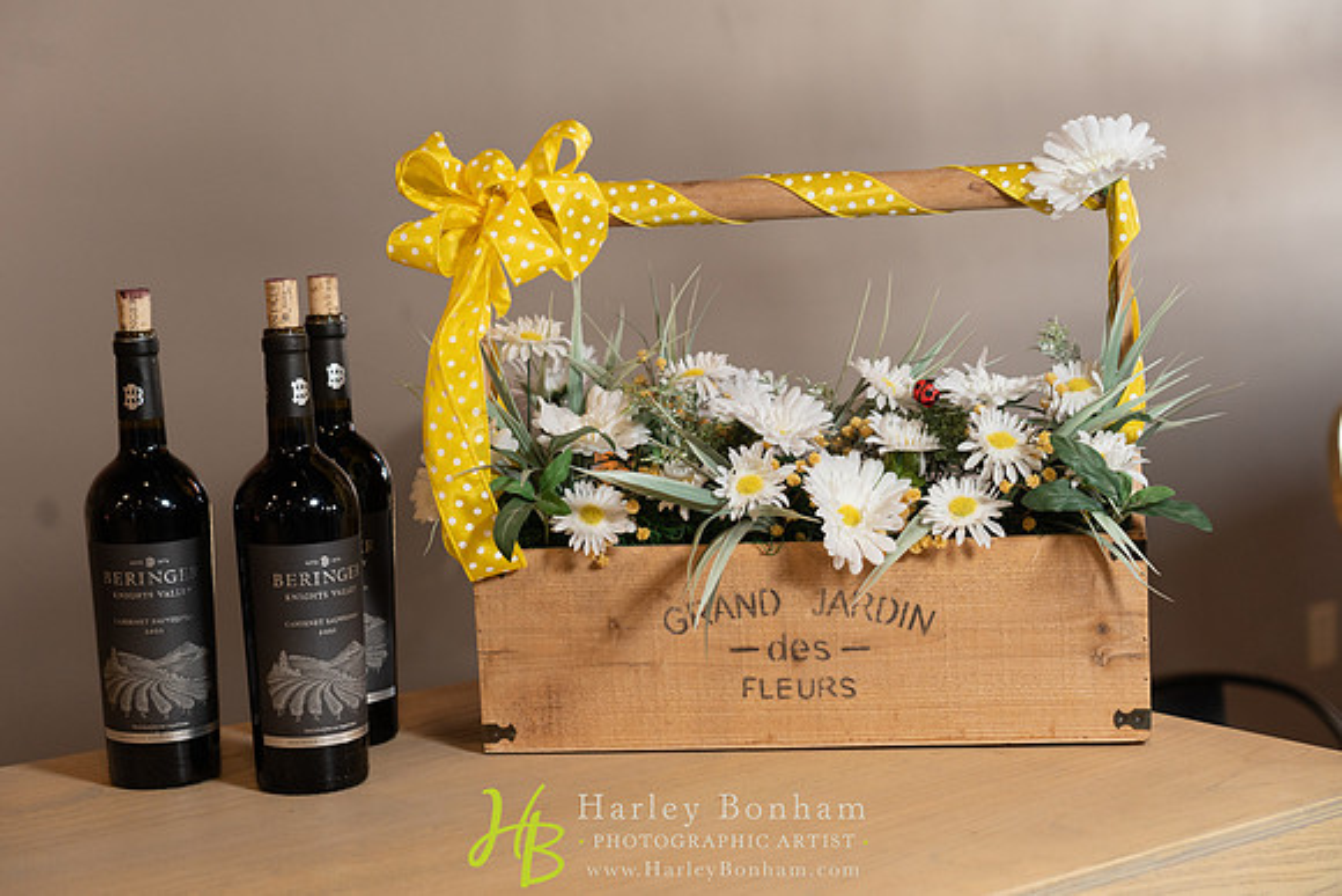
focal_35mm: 64
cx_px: 671
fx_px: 2386
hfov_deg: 31.4
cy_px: 448
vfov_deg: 21.3
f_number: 4
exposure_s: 1/125
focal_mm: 64
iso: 1250
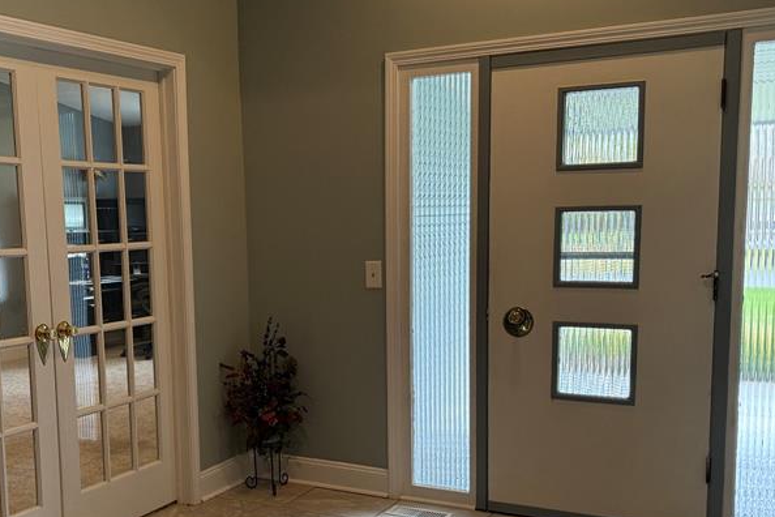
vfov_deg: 31.0
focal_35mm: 43
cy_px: 343
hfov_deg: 45.0
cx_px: 288
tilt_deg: -7.5
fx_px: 926
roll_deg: +1.5
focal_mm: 6.76
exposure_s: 1/120
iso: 250
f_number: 1.78
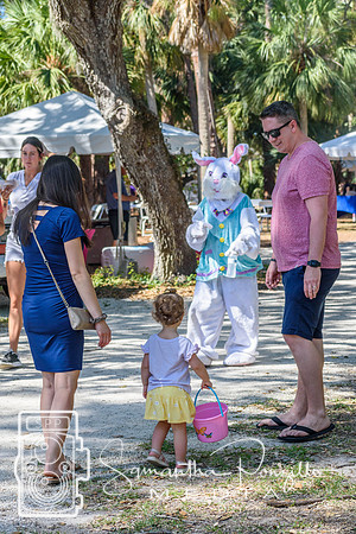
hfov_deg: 13.0
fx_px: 1557
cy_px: 267
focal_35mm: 105
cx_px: 178
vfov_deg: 19.5
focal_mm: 70
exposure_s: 1/500
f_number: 5.6
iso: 200
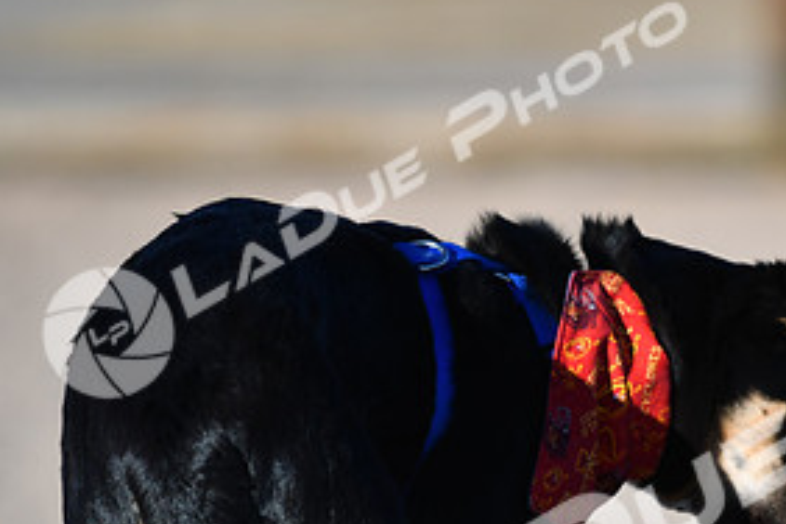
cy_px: 478
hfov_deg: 3.3
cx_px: 688
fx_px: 13470
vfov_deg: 2.2
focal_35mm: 617
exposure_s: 1/4000
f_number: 2.8
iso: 180
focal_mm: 200
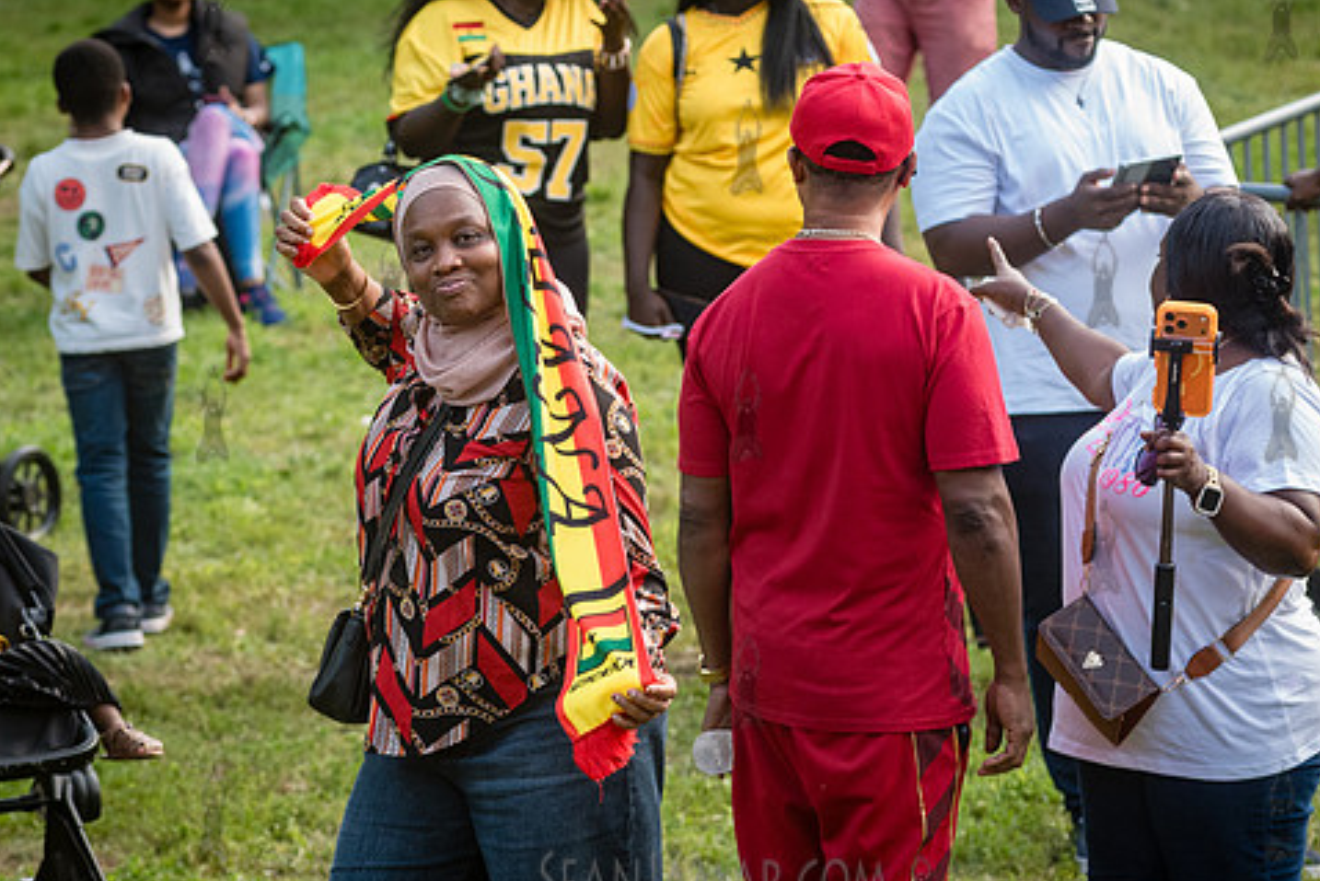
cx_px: 506
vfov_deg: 5.9
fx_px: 8509
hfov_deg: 8.9
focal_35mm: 232
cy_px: 454
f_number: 4.5
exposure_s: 1/320
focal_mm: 145
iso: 1000
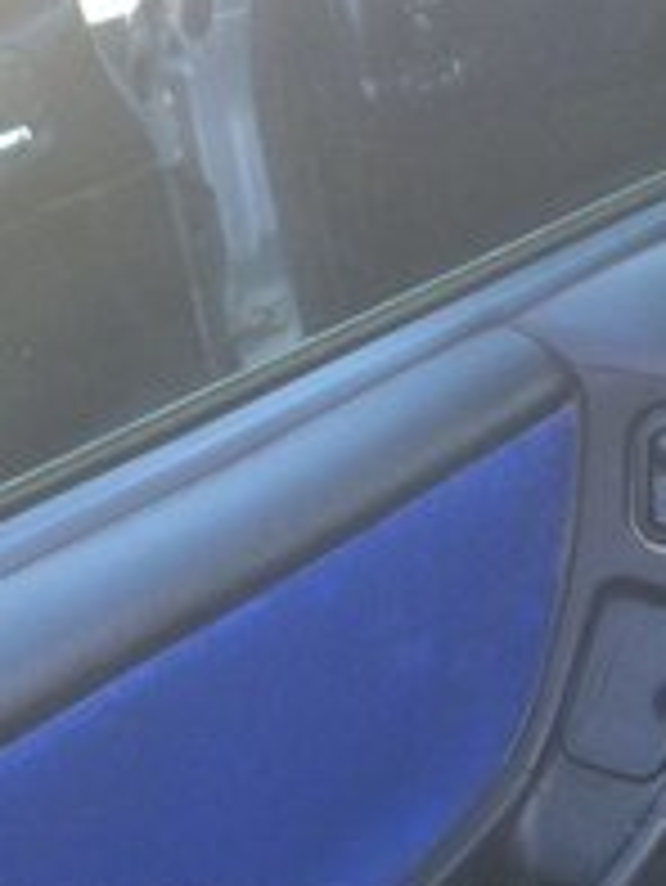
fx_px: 1871
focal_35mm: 73
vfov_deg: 25.0
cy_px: 949
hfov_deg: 20.2
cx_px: 261
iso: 64
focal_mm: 4.15
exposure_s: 1/100
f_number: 2.2
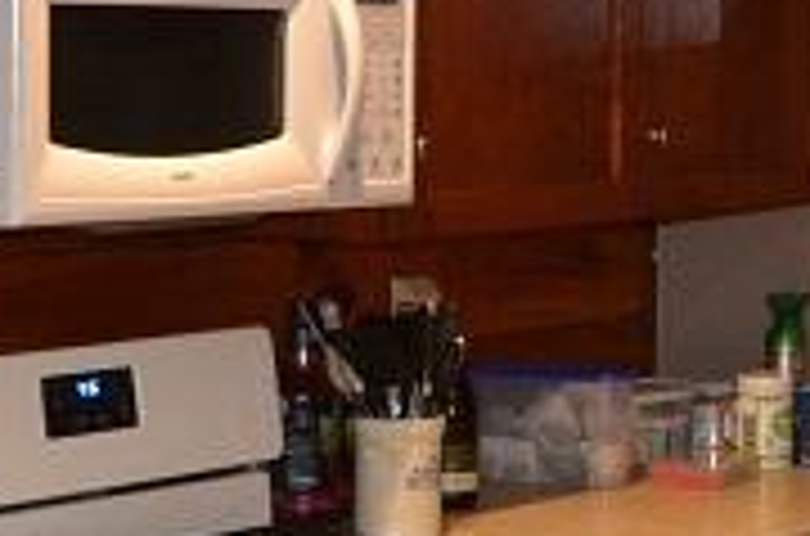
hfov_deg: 14.8
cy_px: 342
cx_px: 508
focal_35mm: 139
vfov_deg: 9.8
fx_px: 3119
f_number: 3.5
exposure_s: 1/60
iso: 800
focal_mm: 18
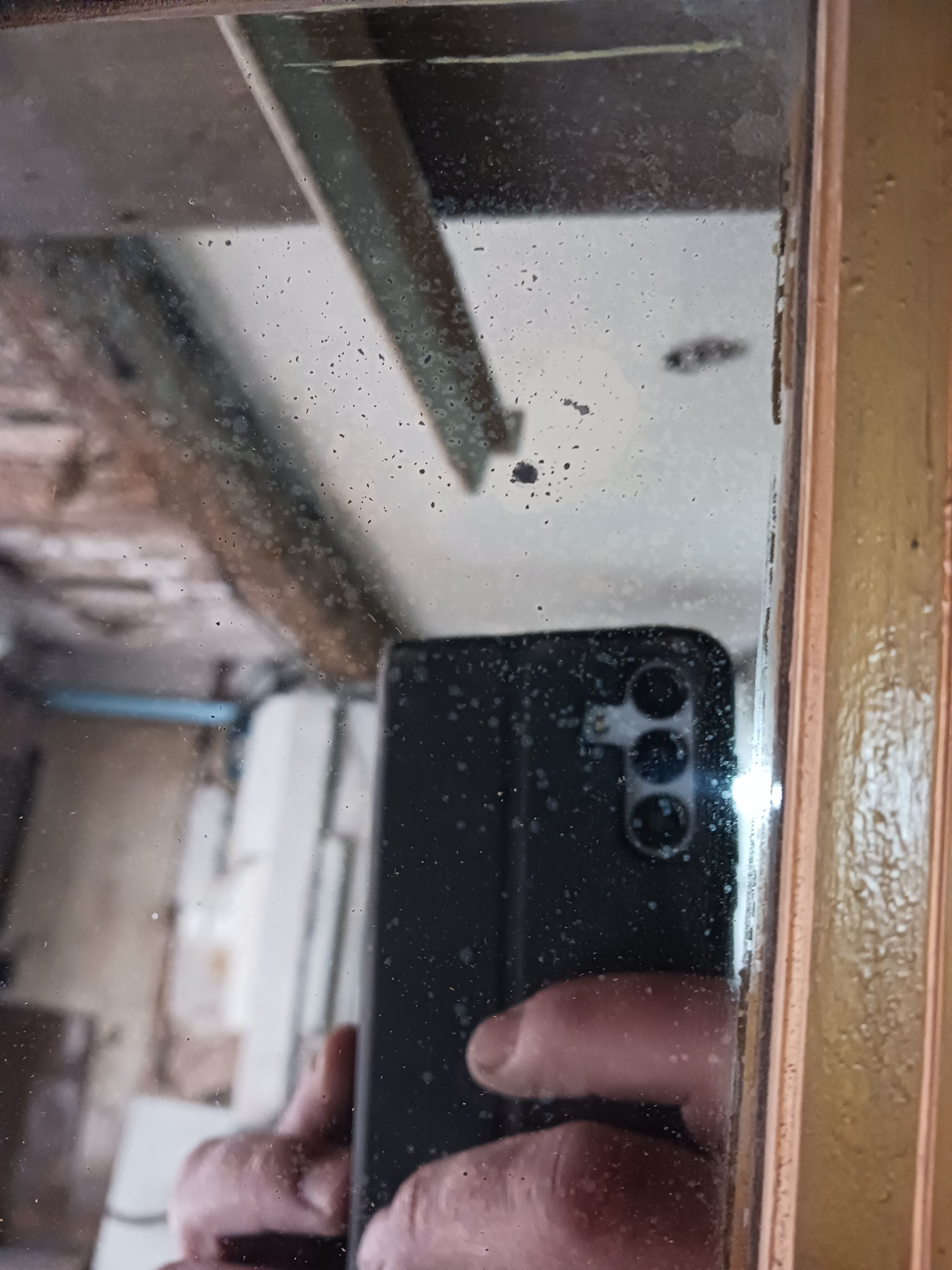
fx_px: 990
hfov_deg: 51.4
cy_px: 635
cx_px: 476
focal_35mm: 27
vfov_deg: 65.3
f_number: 1.8
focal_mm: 4
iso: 640
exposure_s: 1/20
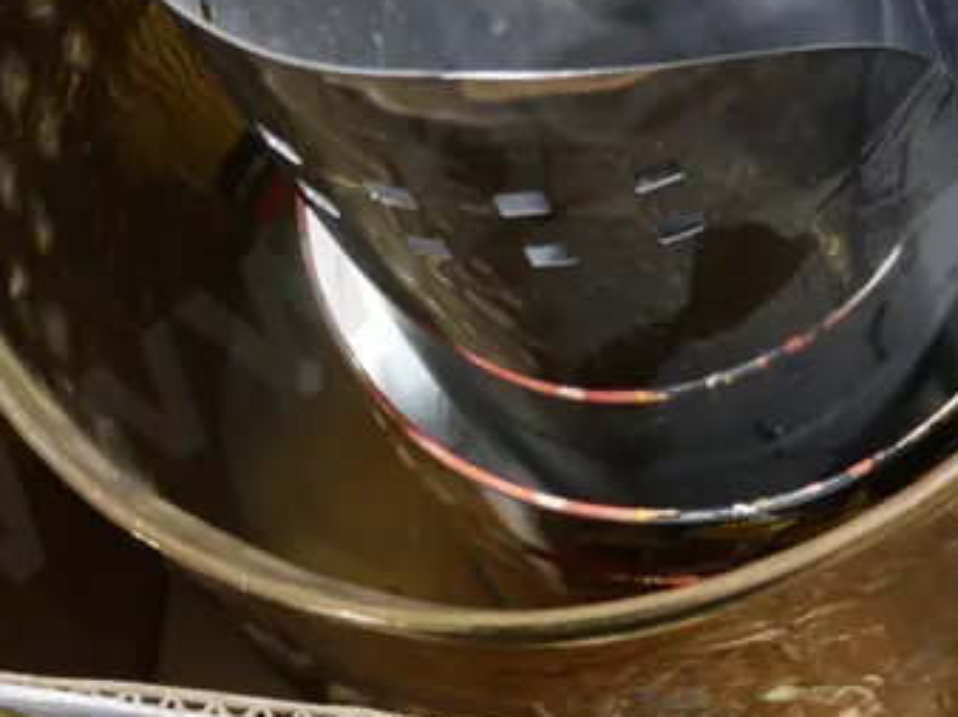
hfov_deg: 19.4
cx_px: 1043
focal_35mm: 97
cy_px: -266
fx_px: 2683
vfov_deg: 14.5
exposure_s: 1/60
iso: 640
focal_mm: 16
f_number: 3.6
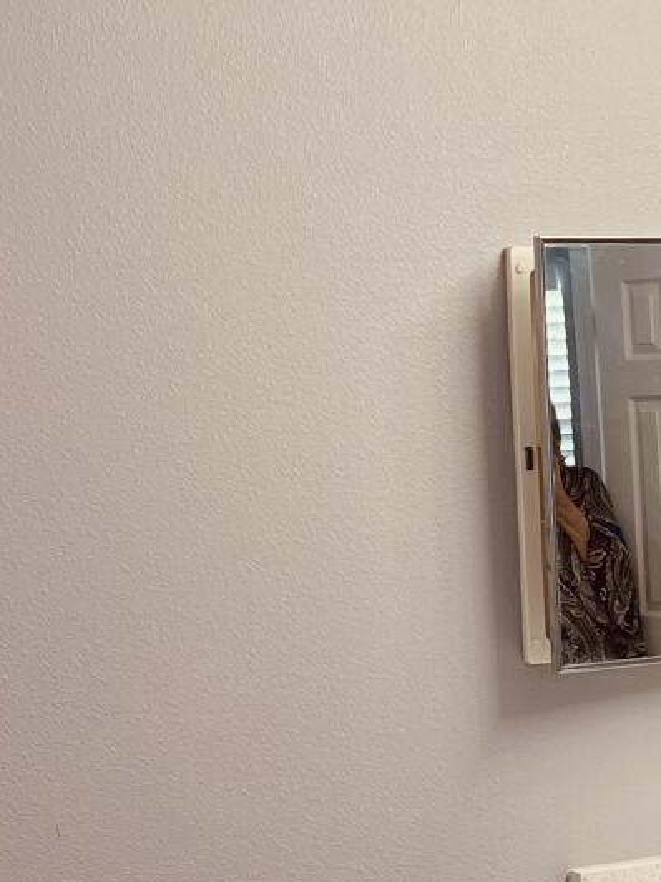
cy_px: 771
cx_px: 565
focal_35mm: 98
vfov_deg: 19.7
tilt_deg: -7.2
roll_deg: +2.8
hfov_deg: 15.0
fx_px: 2496
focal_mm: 5.7
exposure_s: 1/120
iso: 50
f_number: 1.5
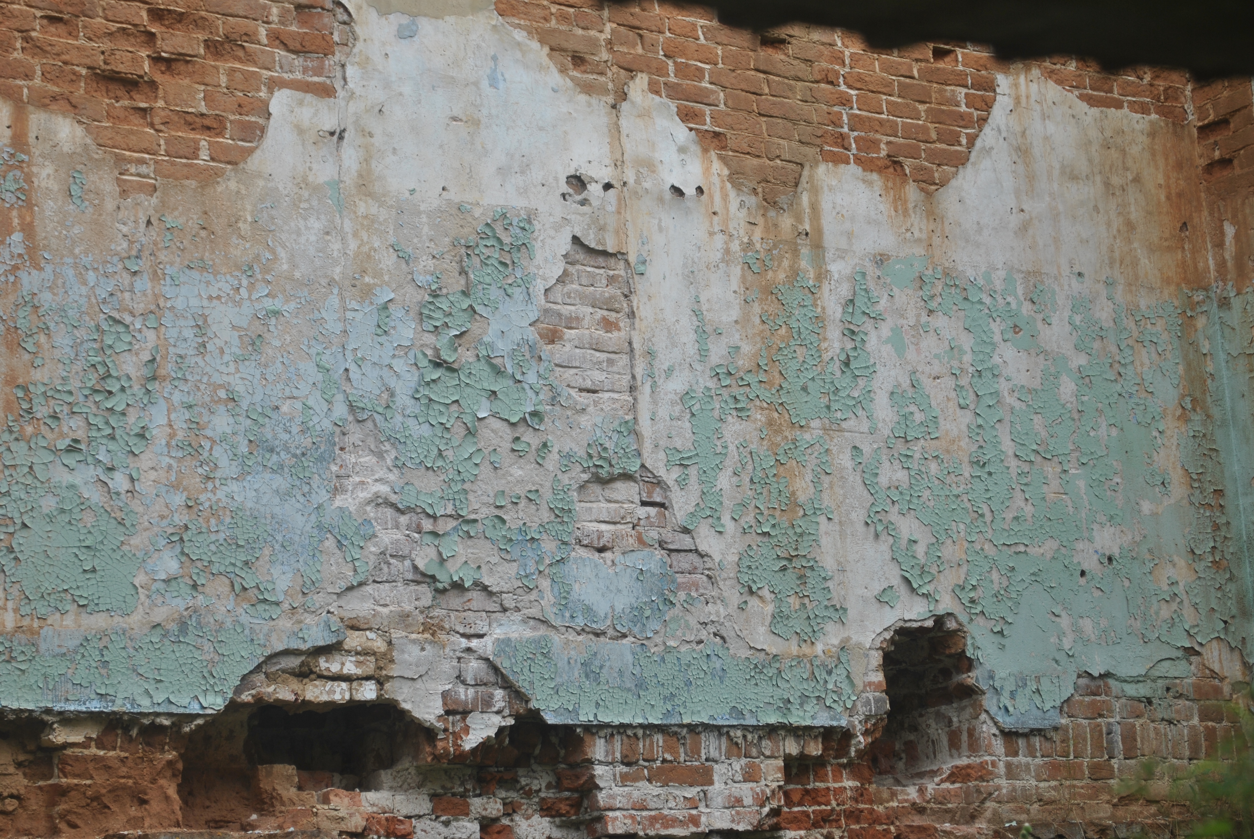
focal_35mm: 82
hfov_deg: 24.6
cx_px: 627
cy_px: 420
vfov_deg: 16.6
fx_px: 2877
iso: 100
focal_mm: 55
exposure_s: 1/200
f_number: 7.1
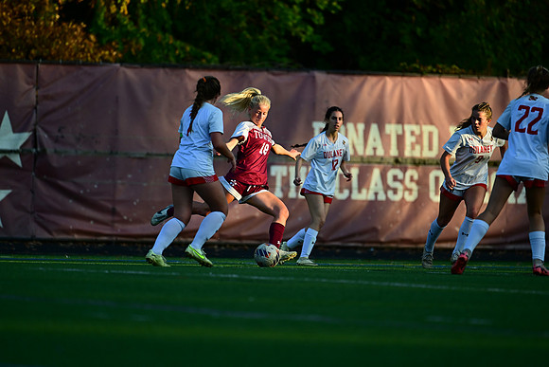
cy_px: 184
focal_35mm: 400
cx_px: 274
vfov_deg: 3.4
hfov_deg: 5.2
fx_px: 6101
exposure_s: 1/2000
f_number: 4.5
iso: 800
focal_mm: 400
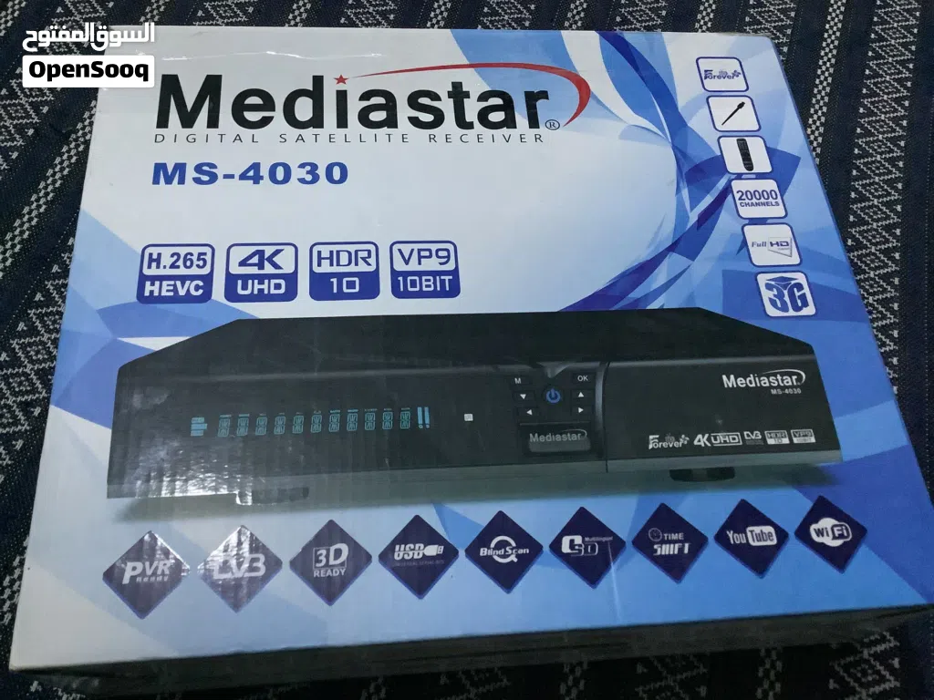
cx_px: 467
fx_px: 836
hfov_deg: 58.4
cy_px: 350
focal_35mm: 31
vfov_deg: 45.4
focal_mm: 3.3
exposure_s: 1/24
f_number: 2.4
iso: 800
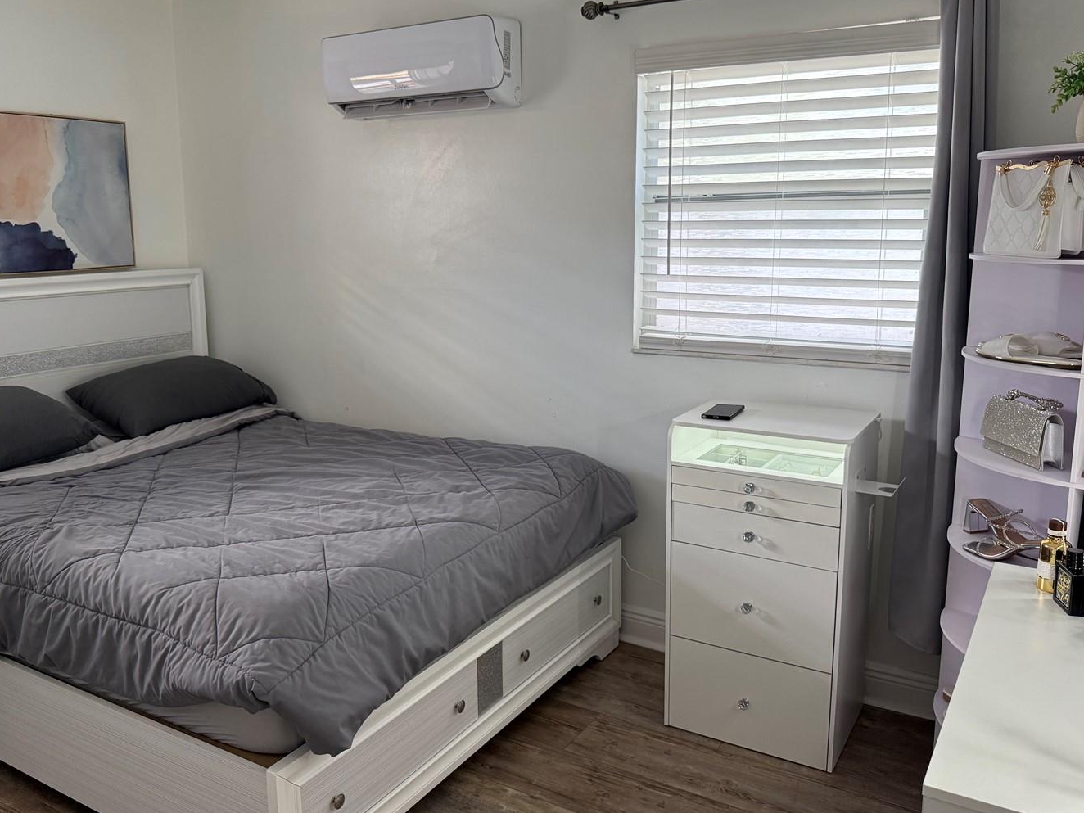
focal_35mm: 29
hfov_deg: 61.6
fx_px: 908
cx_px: 507
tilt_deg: -10.0
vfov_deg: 48.2
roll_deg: +0.2
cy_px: 384
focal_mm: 6.76
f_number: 1.78
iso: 250
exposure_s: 1/60
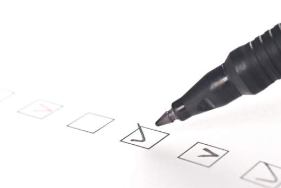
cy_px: 94
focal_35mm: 90
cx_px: 140
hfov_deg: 22.6
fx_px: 703
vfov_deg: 15.2
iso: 100
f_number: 11
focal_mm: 60
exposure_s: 1/125
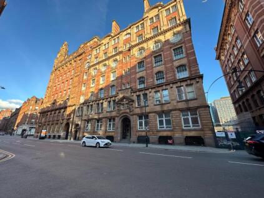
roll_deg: -0.2
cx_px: 132
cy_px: 99
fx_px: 107
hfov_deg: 102.1
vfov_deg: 85.6
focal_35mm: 14
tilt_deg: +18.4
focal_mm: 2.22
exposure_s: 1/291
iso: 40
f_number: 2.2
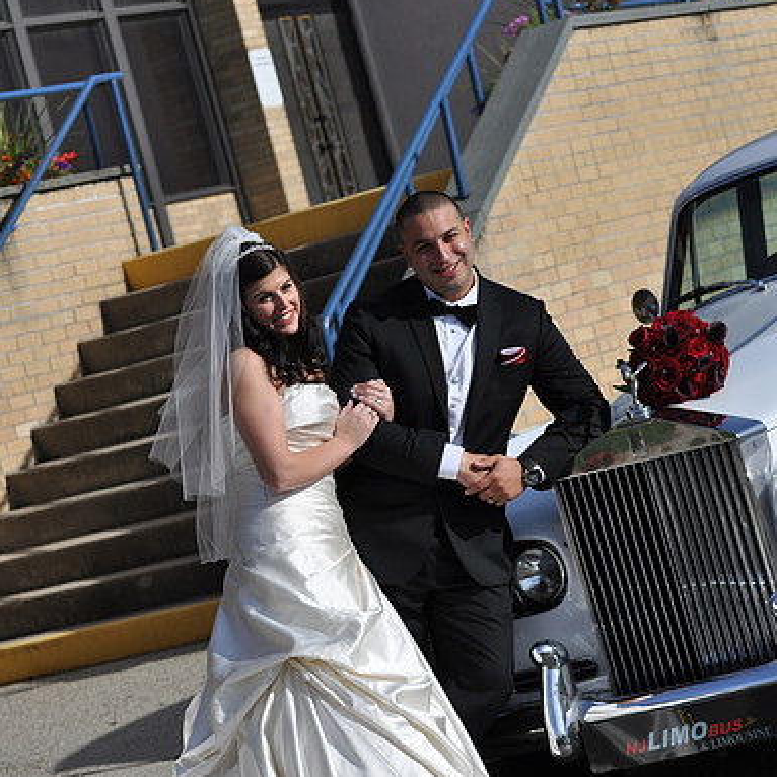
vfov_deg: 12.9
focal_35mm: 135
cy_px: 544
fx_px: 3428
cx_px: 388
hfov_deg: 12.9
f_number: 2.8
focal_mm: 70
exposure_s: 1/3200
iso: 200
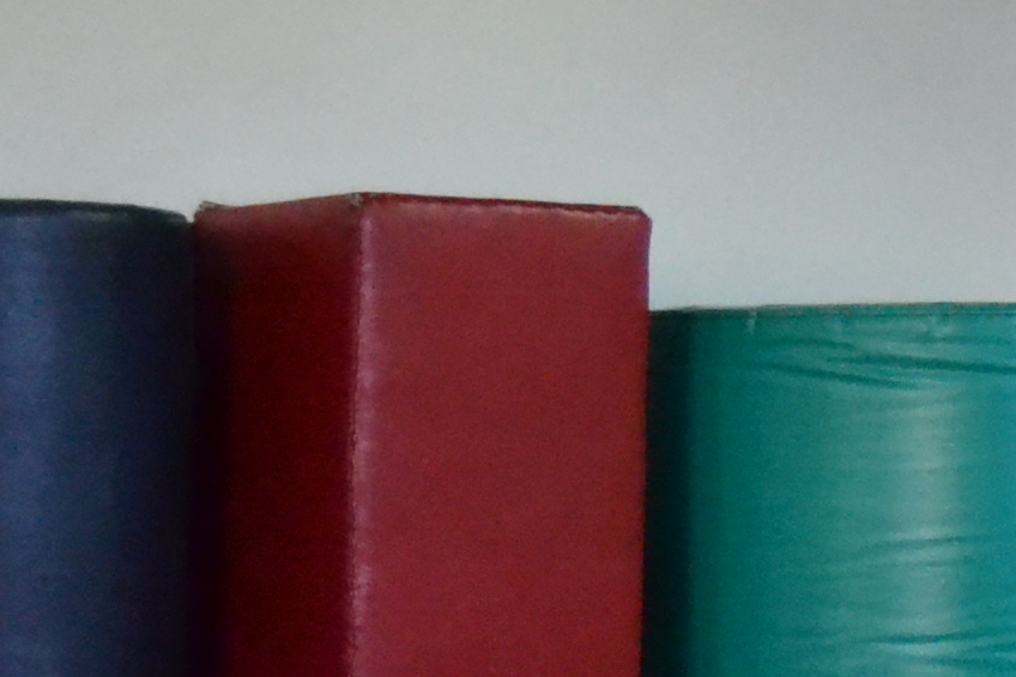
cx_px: 2254
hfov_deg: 9.0
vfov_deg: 6.5
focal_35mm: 212
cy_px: 532
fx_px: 5982
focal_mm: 26
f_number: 4
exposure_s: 1/400
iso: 3200
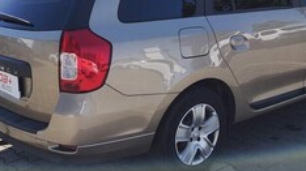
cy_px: 102
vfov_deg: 20.3
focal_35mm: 59
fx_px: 478
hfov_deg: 35.3
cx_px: 111
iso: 50
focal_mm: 6.14
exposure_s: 1/865
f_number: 1.65
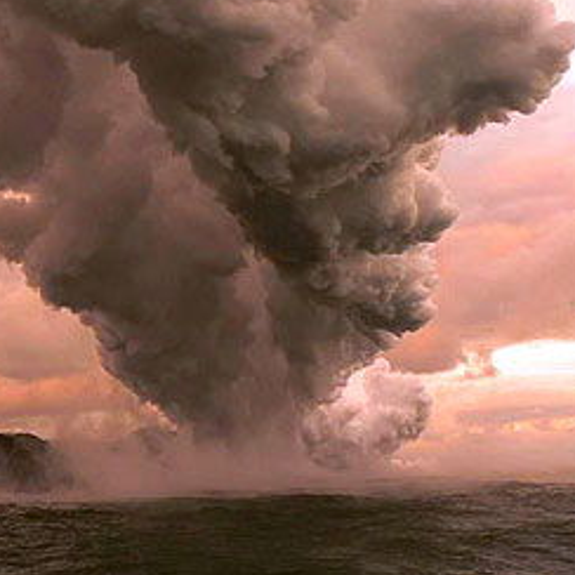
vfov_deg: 28.5
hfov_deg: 27.4
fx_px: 1128
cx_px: 40
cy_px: 199
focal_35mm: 60
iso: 80
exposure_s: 1/60
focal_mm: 6
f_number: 4
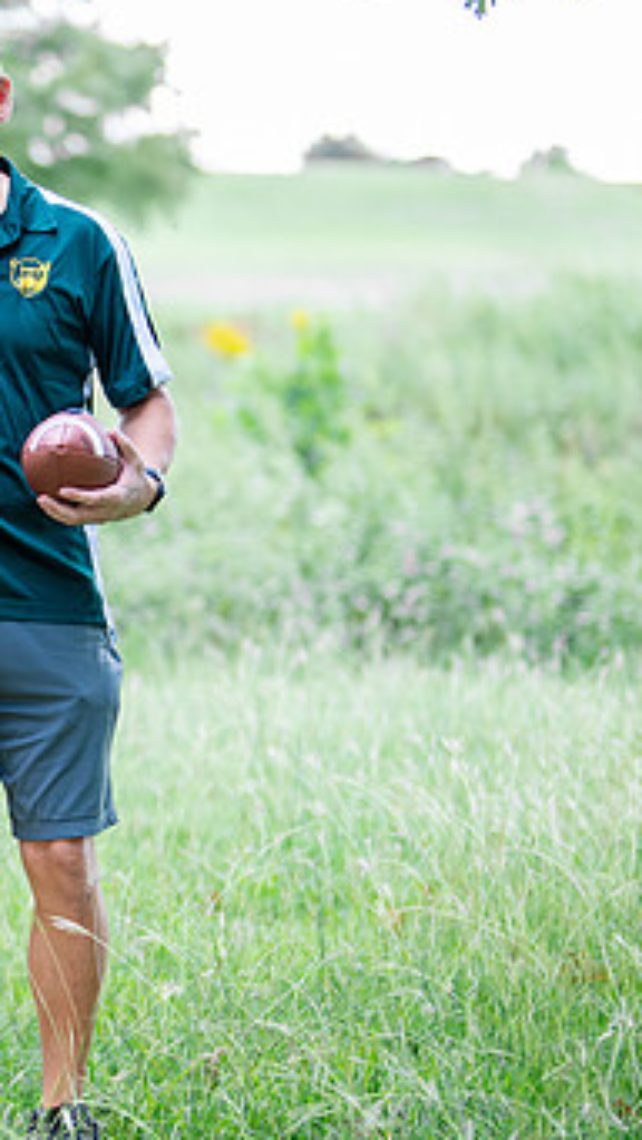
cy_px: 554
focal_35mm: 115
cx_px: -108
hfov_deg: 10.4
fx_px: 3478
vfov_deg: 18.6
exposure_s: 1/1250
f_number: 1.2
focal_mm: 50
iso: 320
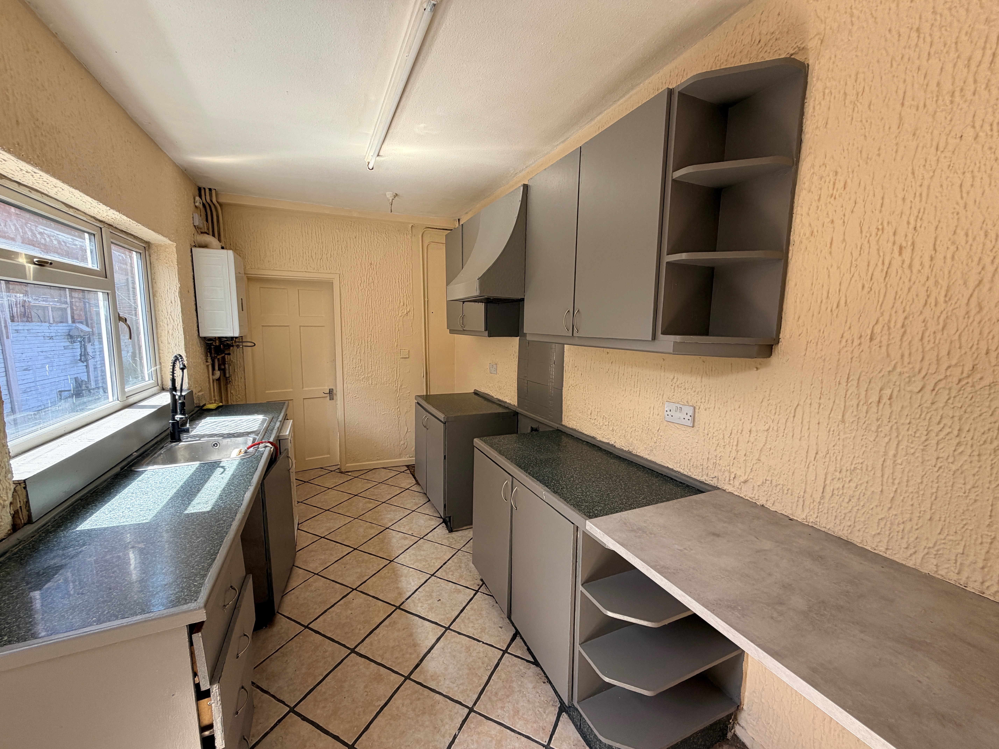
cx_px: 500
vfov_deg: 85.7
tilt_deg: -7.0
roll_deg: -0.3
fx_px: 404
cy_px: 374
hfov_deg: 102.1
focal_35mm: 14
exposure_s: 1/121
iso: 64
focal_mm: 2.22
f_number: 2.2
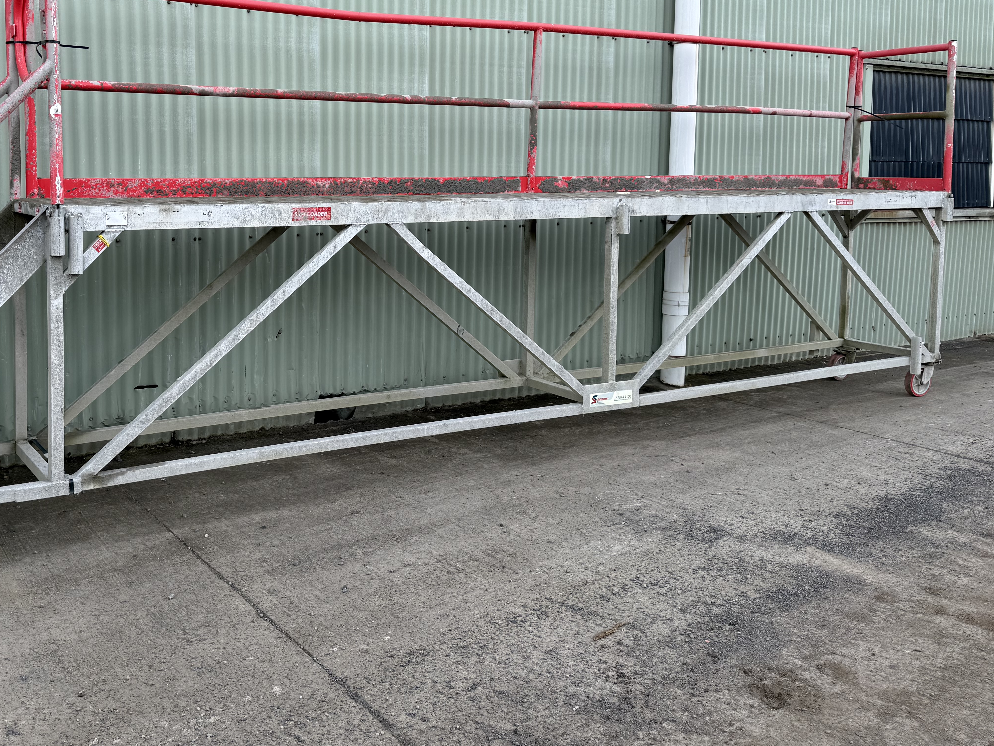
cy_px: 242
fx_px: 976
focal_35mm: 34
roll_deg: +0.1
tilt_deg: -3.4
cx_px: 319
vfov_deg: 41.2
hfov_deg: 52.8
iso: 80
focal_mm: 6.76
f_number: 1.78
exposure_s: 1/822
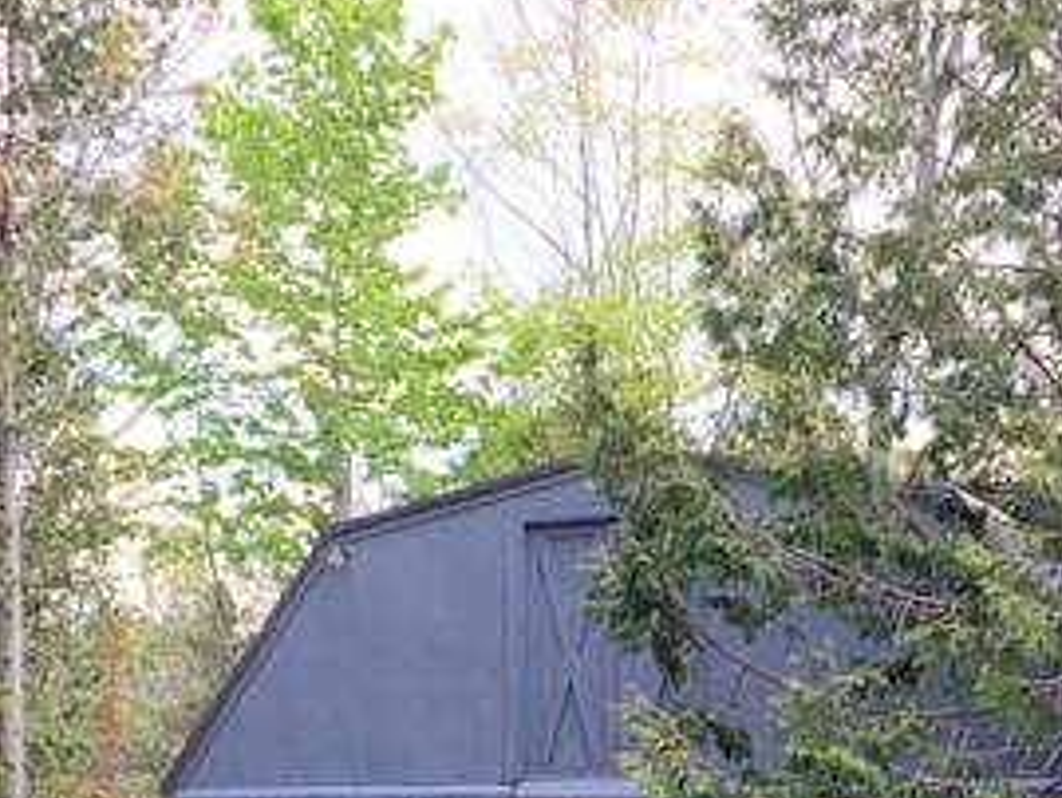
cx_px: 687
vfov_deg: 20.4
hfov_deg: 28.0
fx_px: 2118
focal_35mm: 69
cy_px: 857
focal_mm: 4.15
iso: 25
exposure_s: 1/199
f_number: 2.2
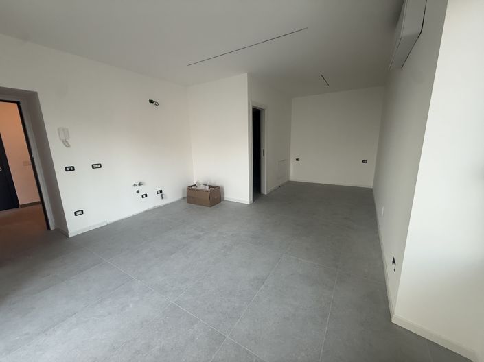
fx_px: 196
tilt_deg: -11.6
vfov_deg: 85.6
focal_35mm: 14
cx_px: 242
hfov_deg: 102.1
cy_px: 181
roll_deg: +1.4
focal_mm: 2.22
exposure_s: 1/99
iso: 200
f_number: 2.2
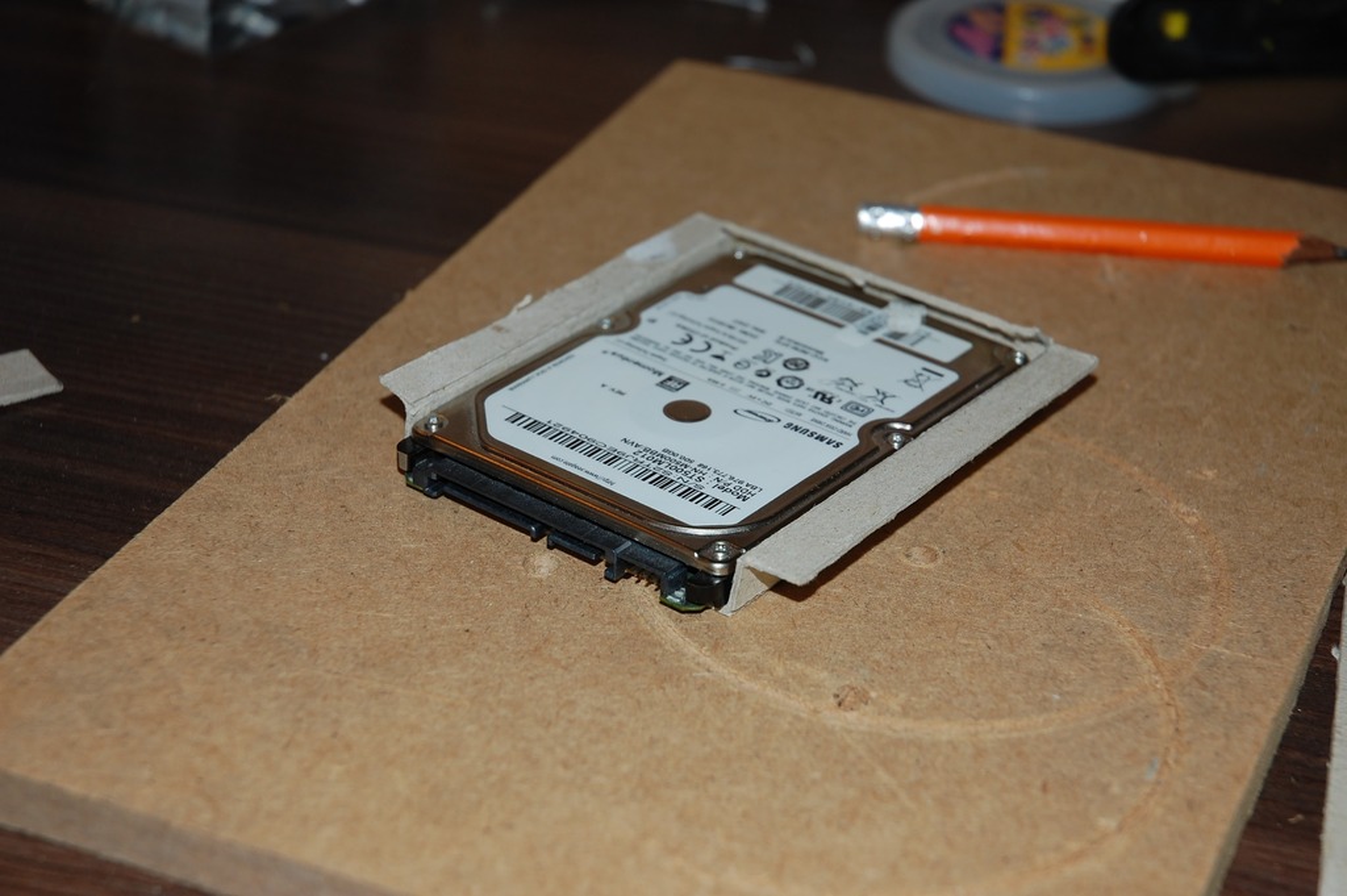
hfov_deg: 22.6
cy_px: 448
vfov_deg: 15.2
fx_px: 3365
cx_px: 674
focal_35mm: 90
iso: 200
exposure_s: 1/125
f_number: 5.6
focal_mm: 60
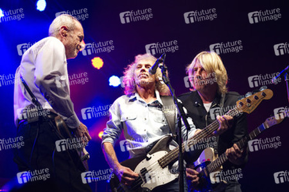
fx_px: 466
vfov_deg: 23.4
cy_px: 96
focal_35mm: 58
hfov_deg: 34.5
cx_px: 144
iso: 1600
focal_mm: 58
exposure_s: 1/640
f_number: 3.5
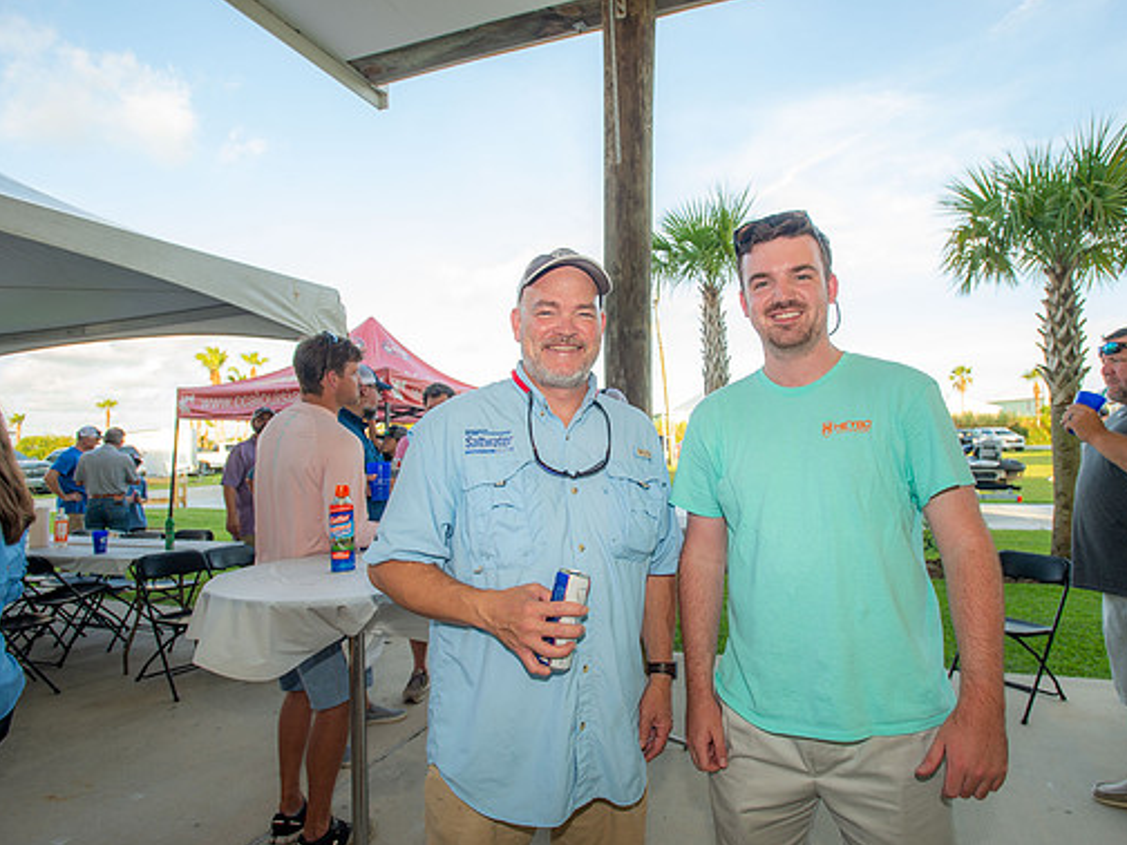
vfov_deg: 63.4
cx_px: 608
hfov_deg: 78.8
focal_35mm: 21
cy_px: 425
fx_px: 684
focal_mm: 19
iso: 200
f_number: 5.6
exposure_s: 1/125
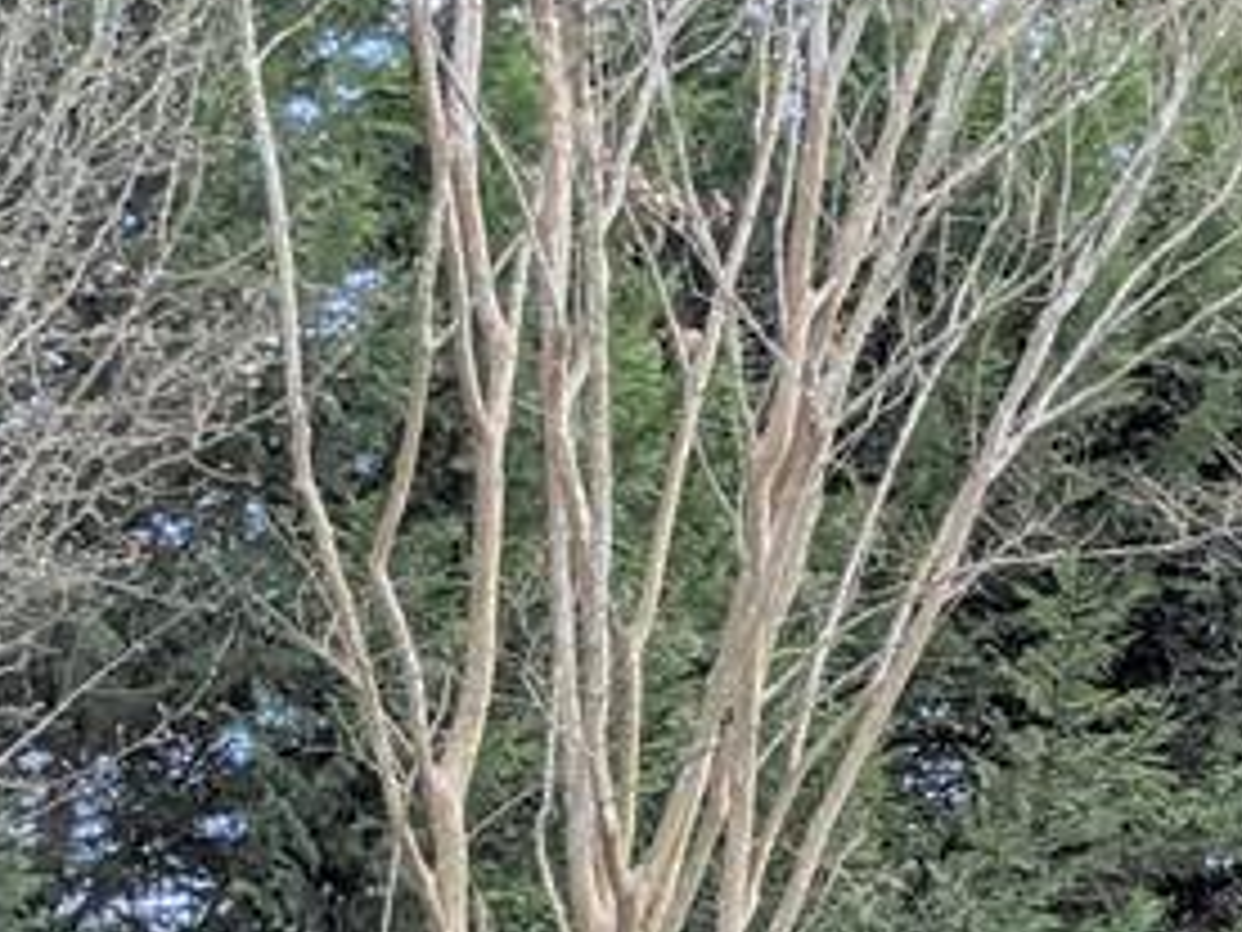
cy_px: 1657
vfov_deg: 13.4
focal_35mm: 100
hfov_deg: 16.8
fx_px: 3588
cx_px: 2138
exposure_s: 1/602
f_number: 1.73
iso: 47
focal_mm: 4.38
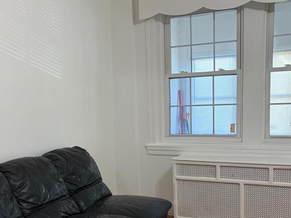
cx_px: 91
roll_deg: +3.3
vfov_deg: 28.1
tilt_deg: -9.5
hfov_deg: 37.0
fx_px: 429
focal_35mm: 51
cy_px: 166
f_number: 1.6
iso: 160
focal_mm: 5.96
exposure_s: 1/60
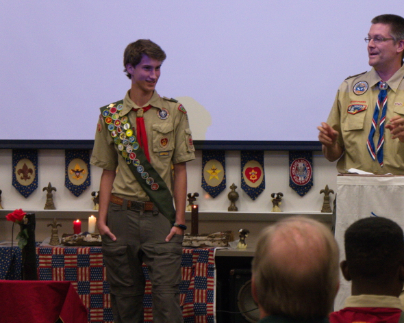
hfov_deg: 11.2
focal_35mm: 172
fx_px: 2057
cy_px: 122
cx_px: 253
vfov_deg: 9.0
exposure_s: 1/125
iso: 2500
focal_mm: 65
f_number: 5.3
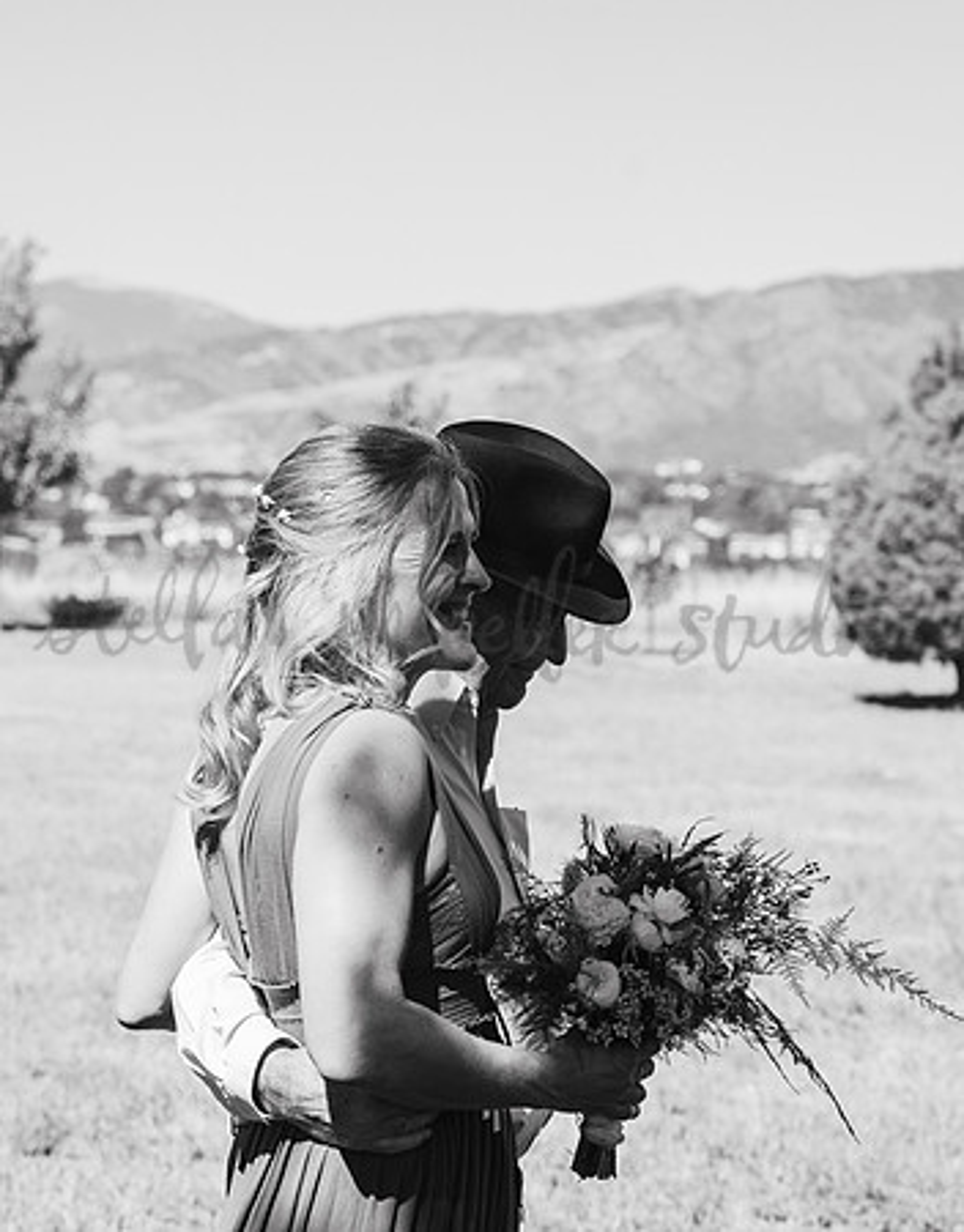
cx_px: 336
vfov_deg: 16.3
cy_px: 616
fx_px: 4314
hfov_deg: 12.7
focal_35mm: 119
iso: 1250
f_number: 6.3
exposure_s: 1/2500
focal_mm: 84
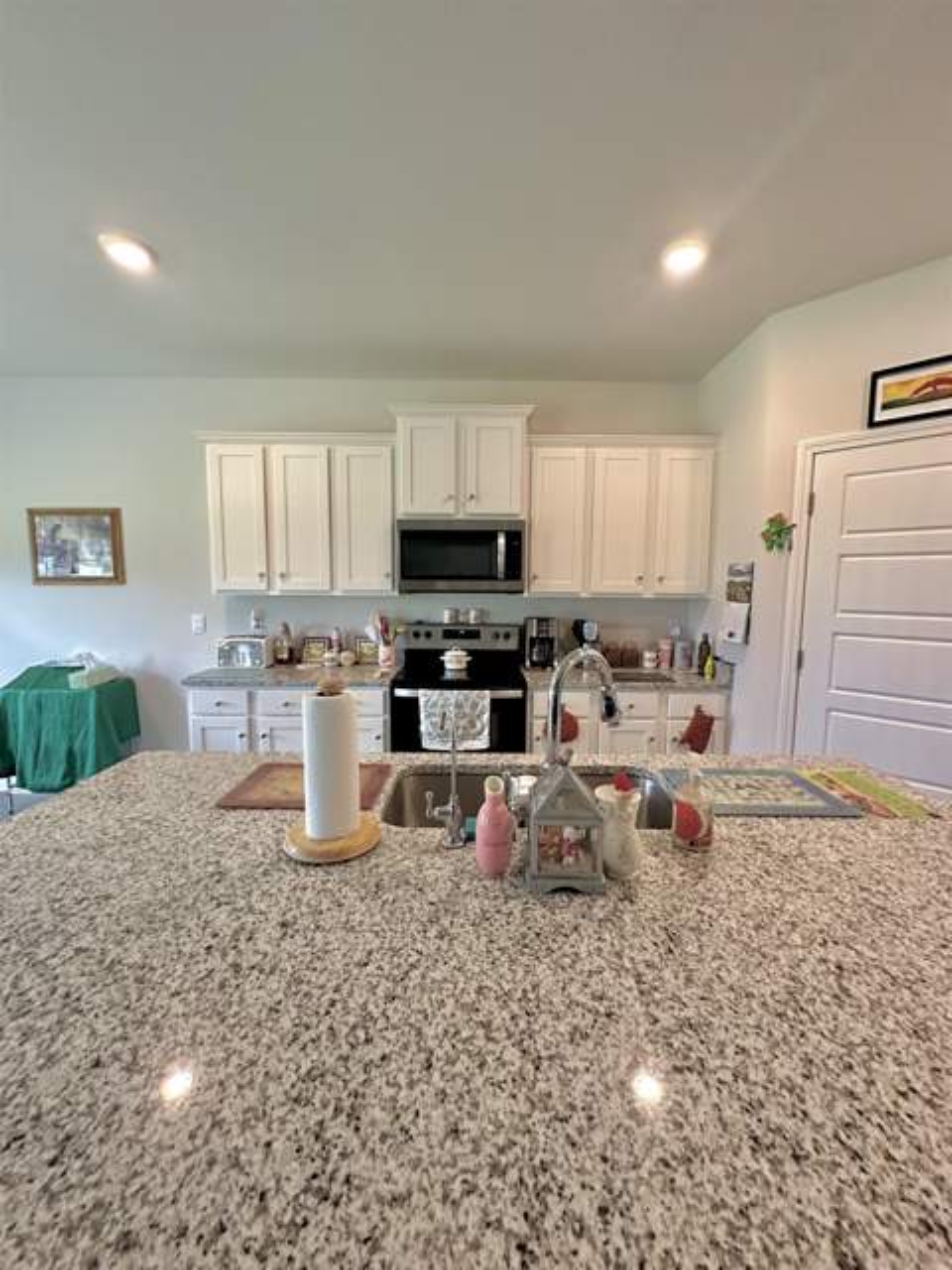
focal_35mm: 14
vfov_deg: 102.1
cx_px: 476
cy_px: 635
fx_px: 513
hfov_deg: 85.7
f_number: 2.2
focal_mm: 2.22
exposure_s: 1/120
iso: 320
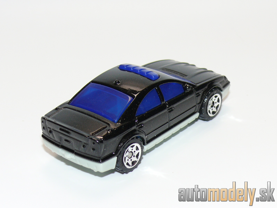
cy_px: 104
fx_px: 776
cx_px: 138
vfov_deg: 15.2
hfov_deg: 20.2
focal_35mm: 97
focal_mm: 13
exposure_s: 1/30
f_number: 4
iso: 100
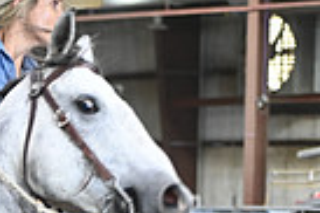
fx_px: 3232
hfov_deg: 5.6
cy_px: 432
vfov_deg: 3.7
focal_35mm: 364
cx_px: -121
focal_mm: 86
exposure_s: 1/250
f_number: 3.2
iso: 3200
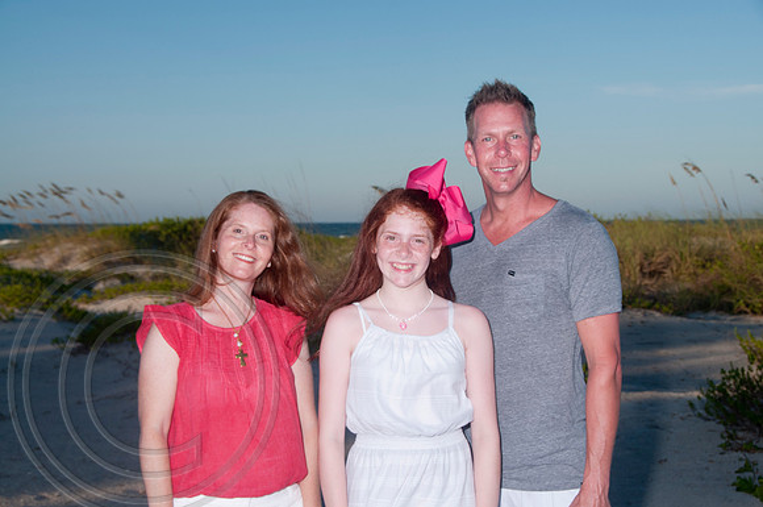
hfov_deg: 29.3
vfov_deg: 19.7
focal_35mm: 69
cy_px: 254
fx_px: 1460
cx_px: 382
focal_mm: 46
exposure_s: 1/250
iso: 100
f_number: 10
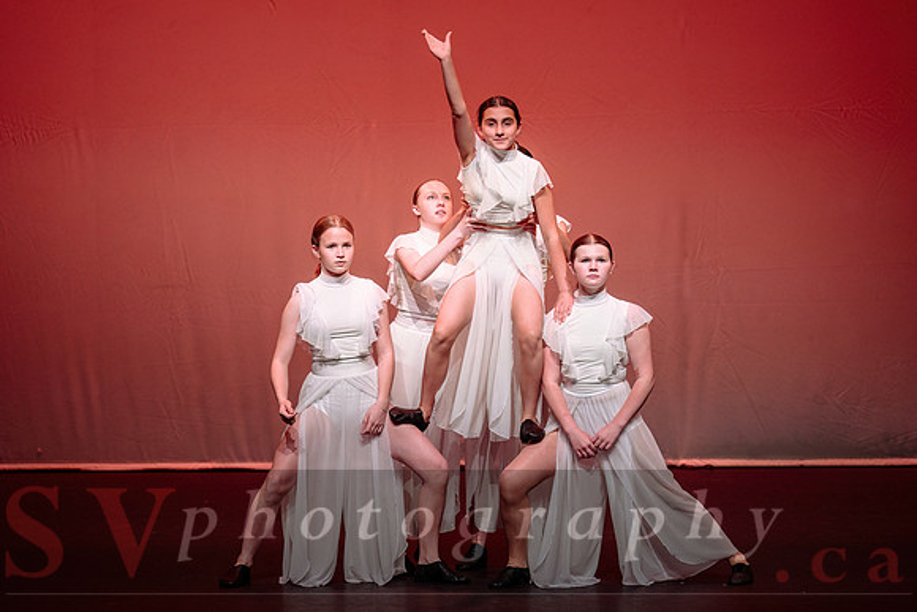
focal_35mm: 175
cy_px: 275
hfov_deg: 11.7
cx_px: 458
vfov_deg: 7.8
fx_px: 4464
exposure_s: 1/640
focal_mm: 155
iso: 1000
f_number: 2.8
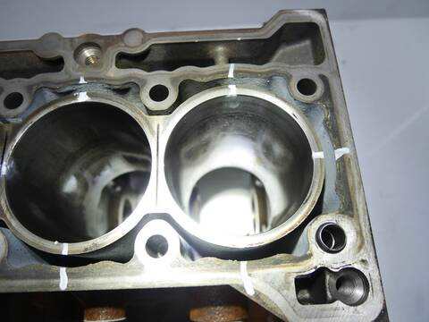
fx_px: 297
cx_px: 214
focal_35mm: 24
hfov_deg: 71.6
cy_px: 161
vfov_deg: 56.8
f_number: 3.5
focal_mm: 12
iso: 200
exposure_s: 1/60
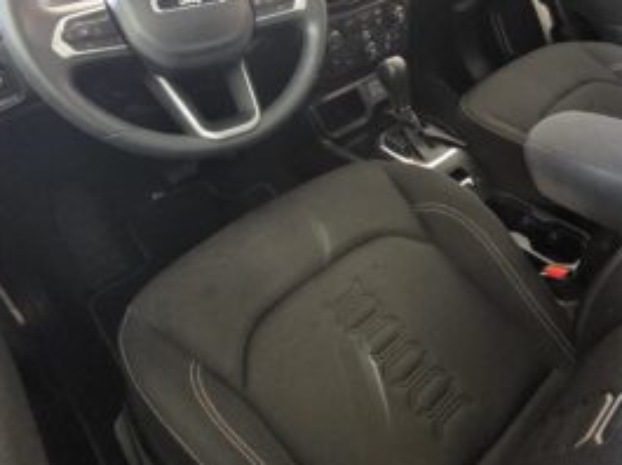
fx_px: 467
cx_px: 407
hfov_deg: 65.8
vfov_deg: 52.0
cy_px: 156
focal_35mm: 26
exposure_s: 1/60
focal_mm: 2.2
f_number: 2.2
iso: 1600
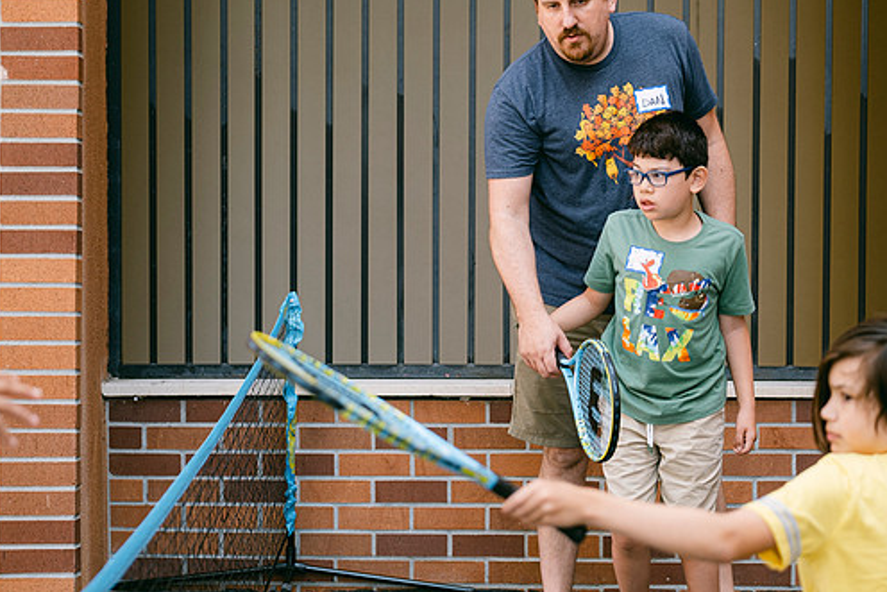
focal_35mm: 111
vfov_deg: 12.3
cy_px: 253
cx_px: 508
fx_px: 2736
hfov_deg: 18.4
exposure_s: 1/125
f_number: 2.8
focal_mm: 63.4
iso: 160
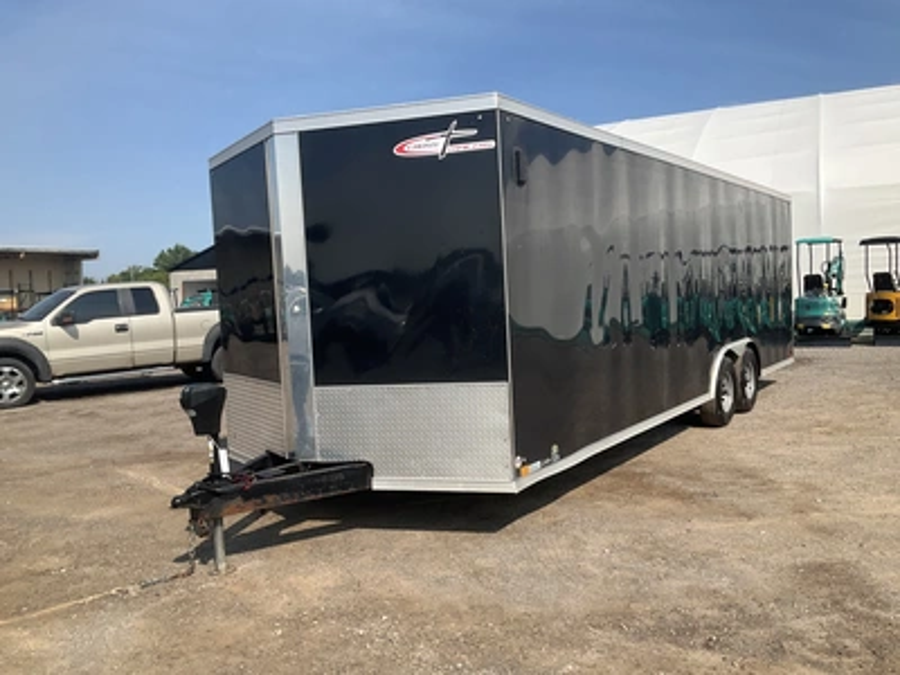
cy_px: 338
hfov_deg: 61.7
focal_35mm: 29
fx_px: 754
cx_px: 450
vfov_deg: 48.2
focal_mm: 3
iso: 25
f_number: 1.8
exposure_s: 1/2058
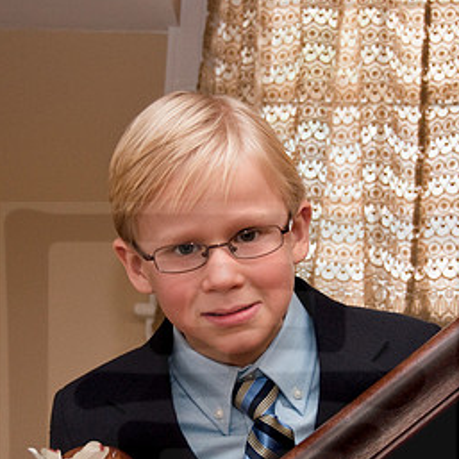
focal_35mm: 92
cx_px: 255
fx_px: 1380
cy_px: 324
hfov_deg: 18.9
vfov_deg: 18.8
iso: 250
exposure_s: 1/60
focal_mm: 32
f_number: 4.2
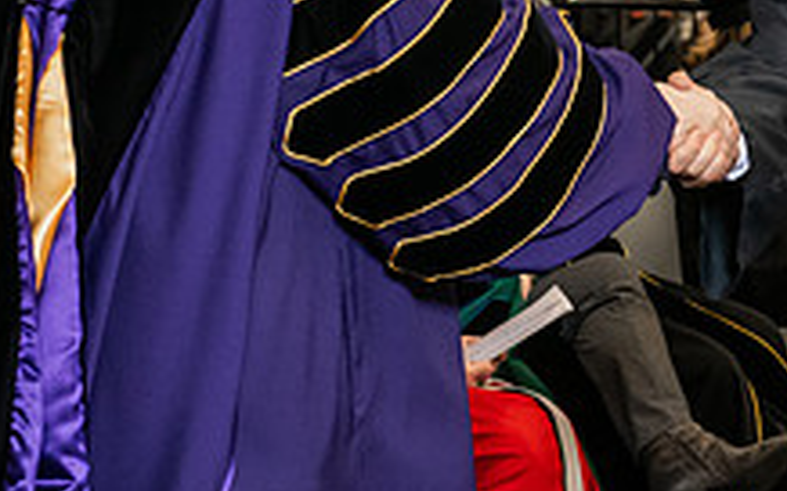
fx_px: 3601
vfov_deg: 7.7
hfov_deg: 12.4
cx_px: 650
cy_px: -179
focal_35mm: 168
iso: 2500
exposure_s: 1/200
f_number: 5
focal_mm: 62
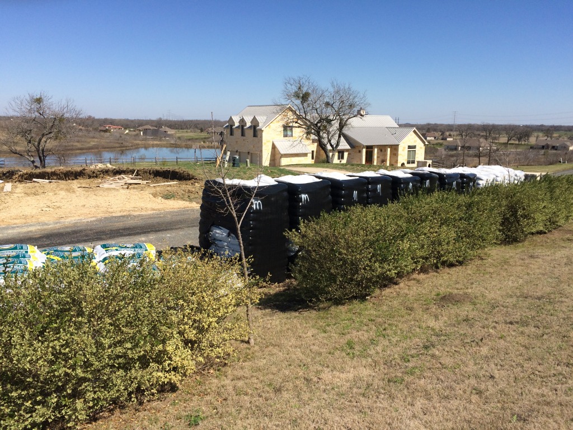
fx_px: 480
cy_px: 215
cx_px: 286
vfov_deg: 48.2
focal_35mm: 29
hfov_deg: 61.7
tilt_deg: -12.0
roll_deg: +0.5
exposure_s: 1/2415
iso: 32
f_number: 2.2
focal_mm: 4.15
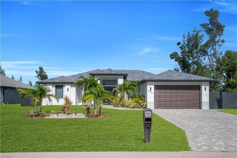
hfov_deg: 61.9
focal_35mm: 30
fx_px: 197
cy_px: 79
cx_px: 118
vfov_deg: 43.6
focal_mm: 20
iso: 100
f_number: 8
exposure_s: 1/500
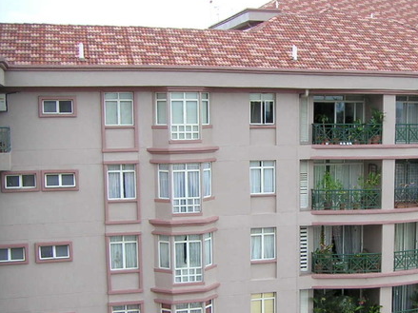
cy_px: 202
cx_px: 284
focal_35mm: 56
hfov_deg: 34.0
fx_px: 676
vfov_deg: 26.0
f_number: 2.9
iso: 64
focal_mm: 5.4
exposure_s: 1/250
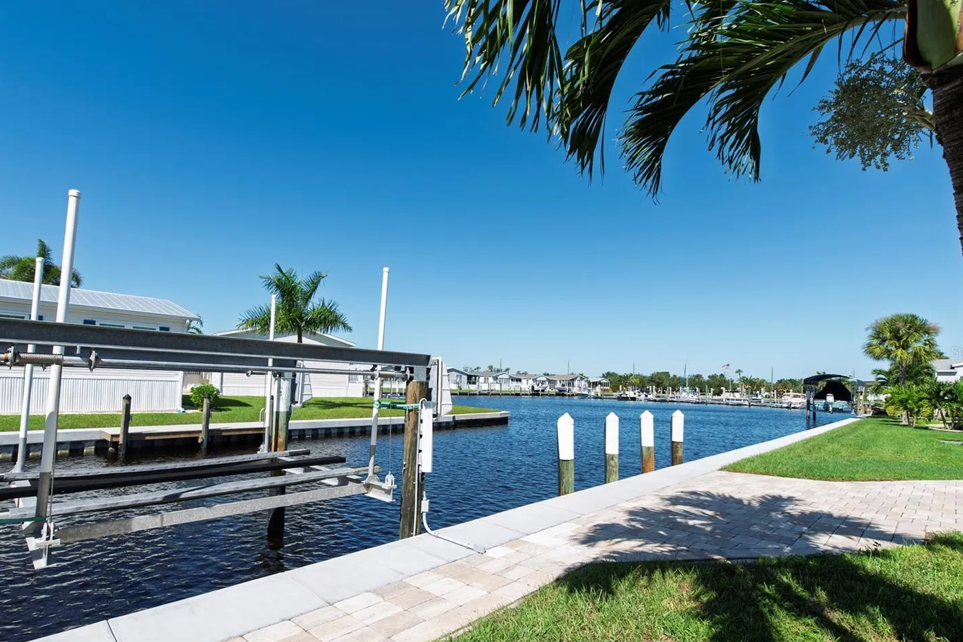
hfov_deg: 93.3
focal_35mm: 17
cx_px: 466
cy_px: 352
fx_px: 455
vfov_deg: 70.3
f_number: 7.1
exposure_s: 1/200
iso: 100
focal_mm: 15
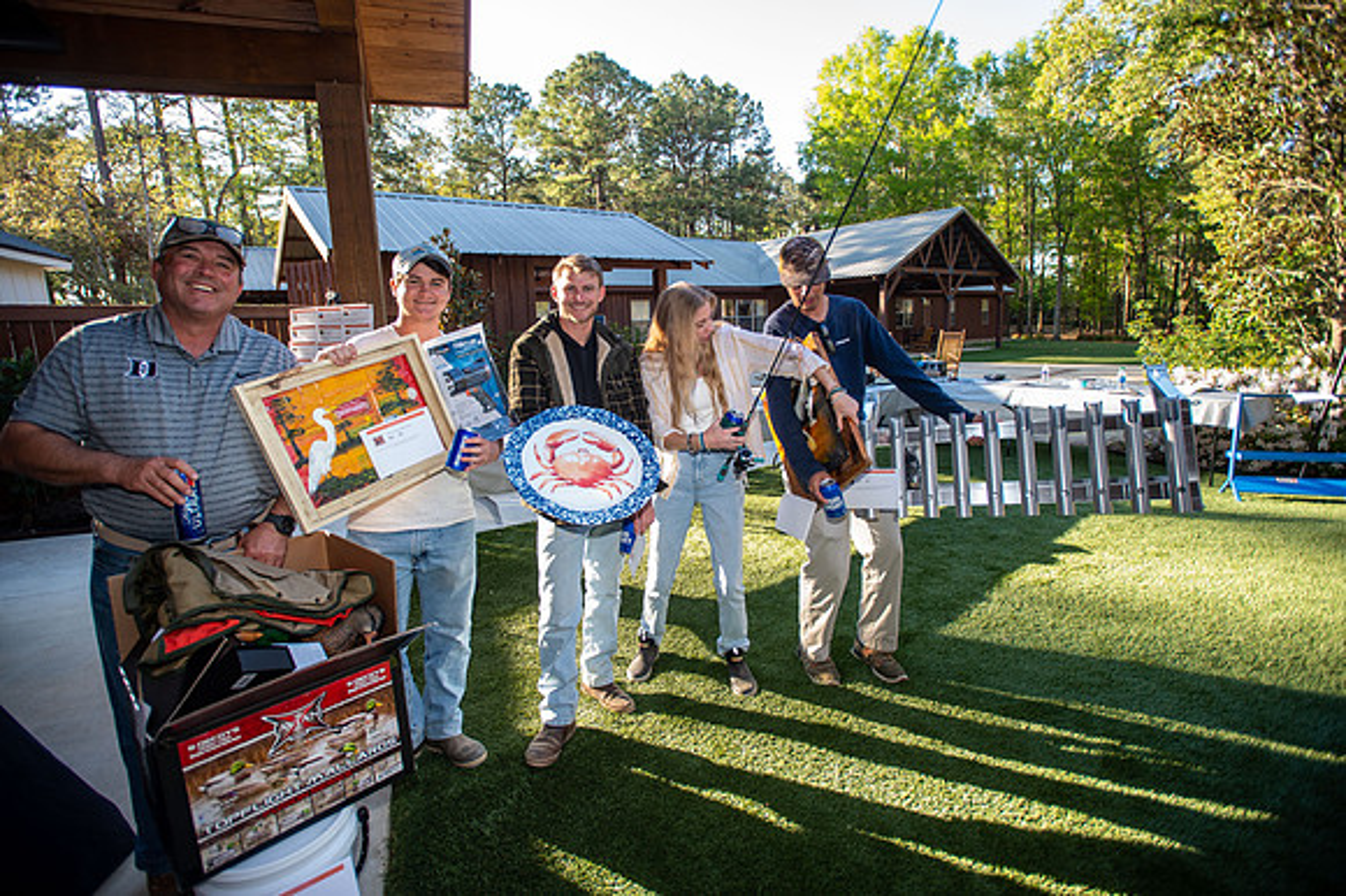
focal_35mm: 17
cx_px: 673
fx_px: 635
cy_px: 448
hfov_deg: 93.3
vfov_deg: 70.4
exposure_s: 1/160
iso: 160
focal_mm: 17
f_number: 3.2
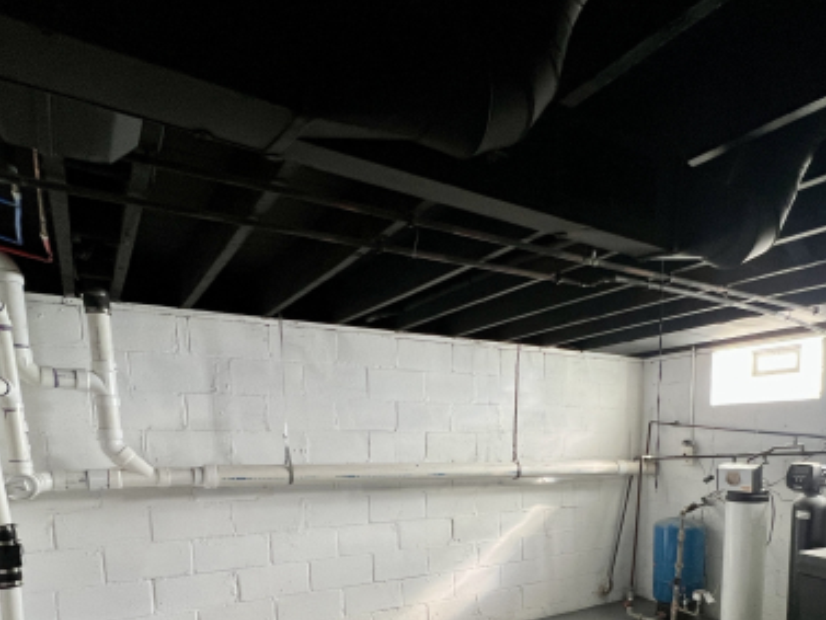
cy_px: 510
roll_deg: -0.2
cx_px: 501
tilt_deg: -6.7
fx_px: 549
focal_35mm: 23
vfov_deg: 54.2
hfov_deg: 73.0
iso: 200
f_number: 1.8
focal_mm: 1.57
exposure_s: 1/60
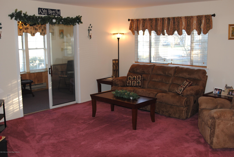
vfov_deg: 37.0
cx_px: 117
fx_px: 234
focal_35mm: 36
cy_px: 78
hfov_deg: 53.0
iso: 200
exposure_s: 1/60
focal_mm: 24
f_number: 2.8
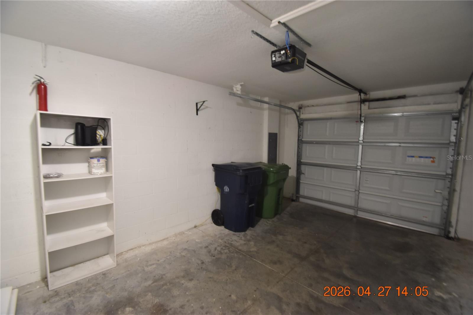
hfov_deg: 100.4
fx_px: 197
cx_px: 236
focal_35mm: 15
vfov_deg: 77.3
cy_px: 158
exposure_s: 1/10
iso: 800
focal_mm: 10
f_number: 3.5
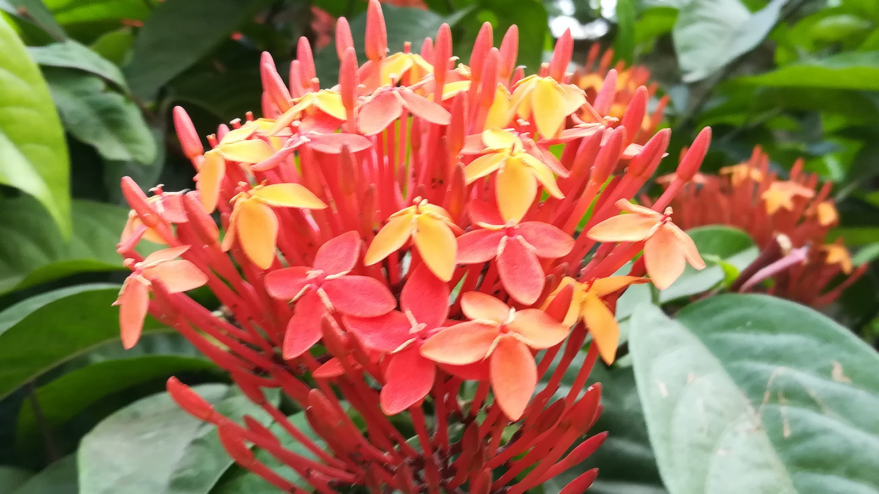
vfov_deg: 25.4
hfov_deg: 43.7
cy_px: 262
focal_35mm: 47
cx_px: 439
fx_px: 1095
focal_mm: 3.83
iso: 64
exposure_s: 1/33.3
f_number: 2.2
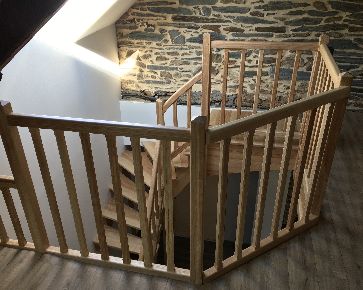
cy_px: 148
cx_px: 170
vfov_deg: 47.1
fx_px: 333
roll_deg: +2.5
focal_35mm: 31
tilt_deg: -30.0
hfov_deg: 57.1
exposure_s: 1/50
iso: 25
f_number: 2.2
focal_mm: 4.15
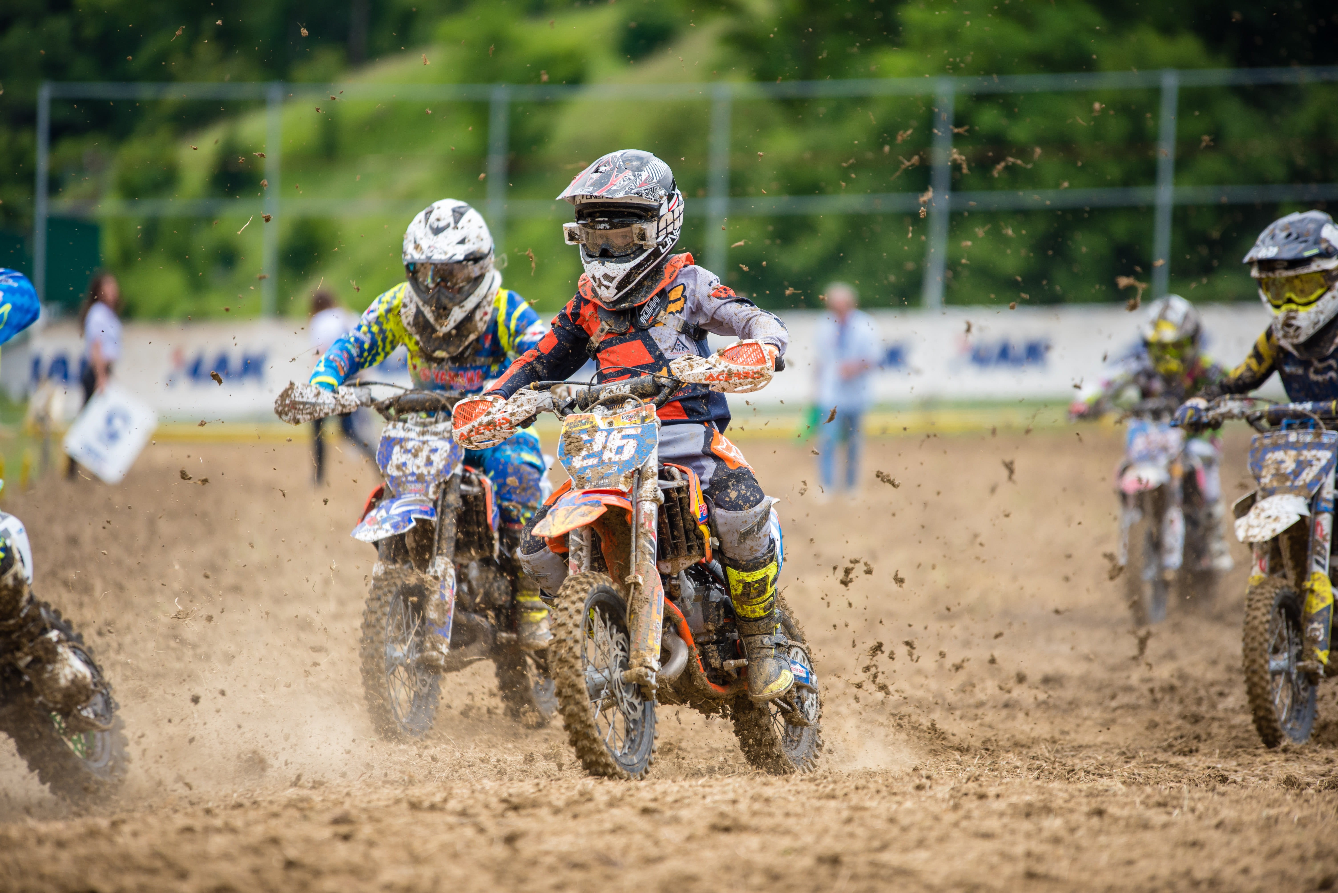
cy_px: 446
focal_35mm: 200
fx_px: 7436
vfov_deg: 6.9
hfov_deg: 10.3
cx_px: 669
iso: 320
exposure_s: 1/2000
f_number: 2.8
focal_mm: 200
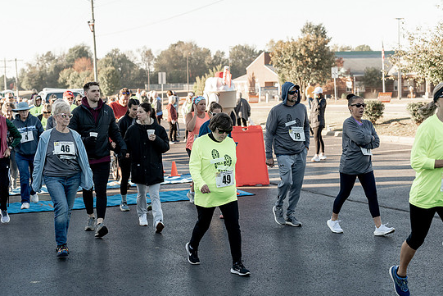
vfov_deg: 22.6
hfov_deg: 33.4
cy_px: 144
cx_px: 207
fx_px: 738
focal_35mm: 60
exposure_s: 1/500
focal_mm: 56
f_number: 3.5
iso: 160
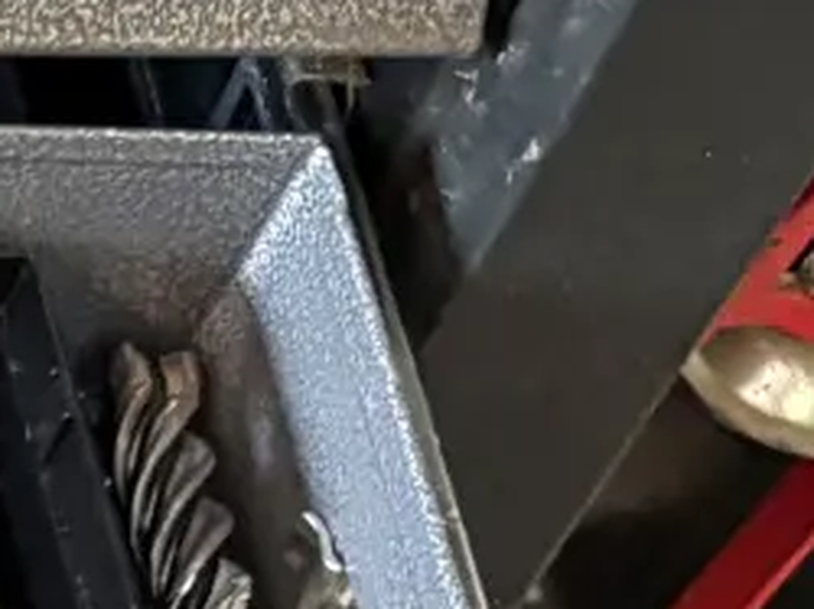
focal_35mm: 200
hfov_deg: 8.3
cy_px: 1185
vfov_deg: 7.2
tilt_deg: -57.7
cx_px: -1683
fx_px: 4699
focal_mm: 5.96
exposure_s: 1/33
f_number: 1.6
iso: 500
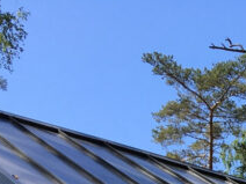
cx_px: 465
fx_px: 995
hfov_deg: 12.6
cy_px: 434
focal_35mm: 140
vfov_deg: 9.5
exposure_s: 1/657
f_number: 2.2
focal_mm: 4.15
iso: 25
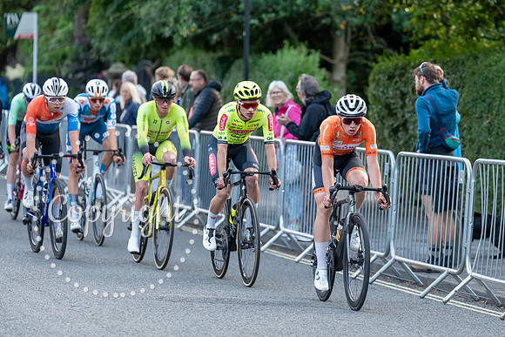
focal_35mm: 207
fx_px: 2911
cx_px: 336
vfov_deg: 6.6
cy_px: 113
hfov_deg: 9.9
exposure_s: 1/1000
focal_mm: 156
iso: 1250
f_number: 2.8
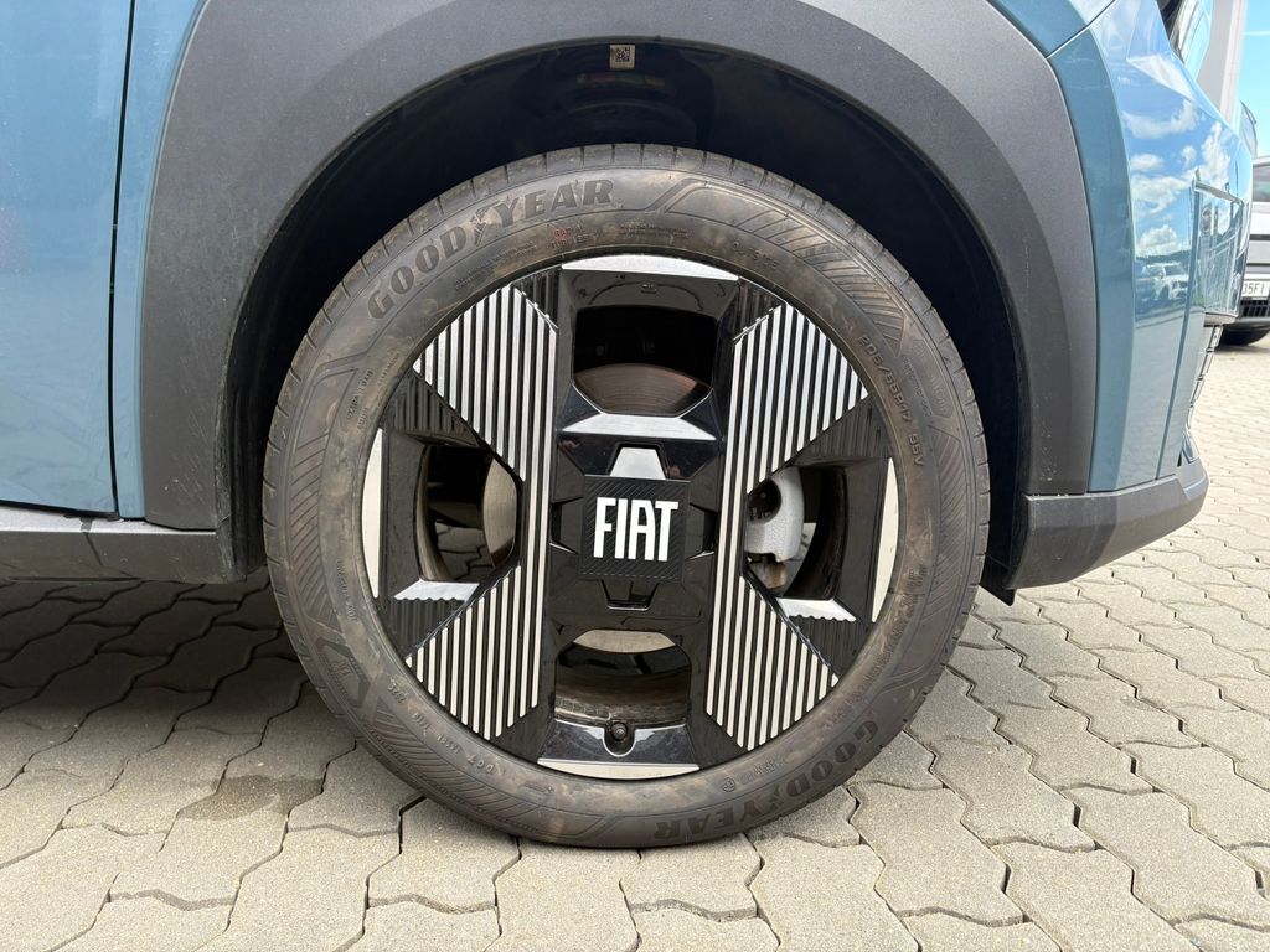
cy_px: 476
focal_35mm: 26
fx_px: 954
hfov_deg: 67.3
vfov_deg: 53.1
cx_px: 635
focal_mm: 5.96
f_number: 1.6
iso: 64
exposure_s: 1/647
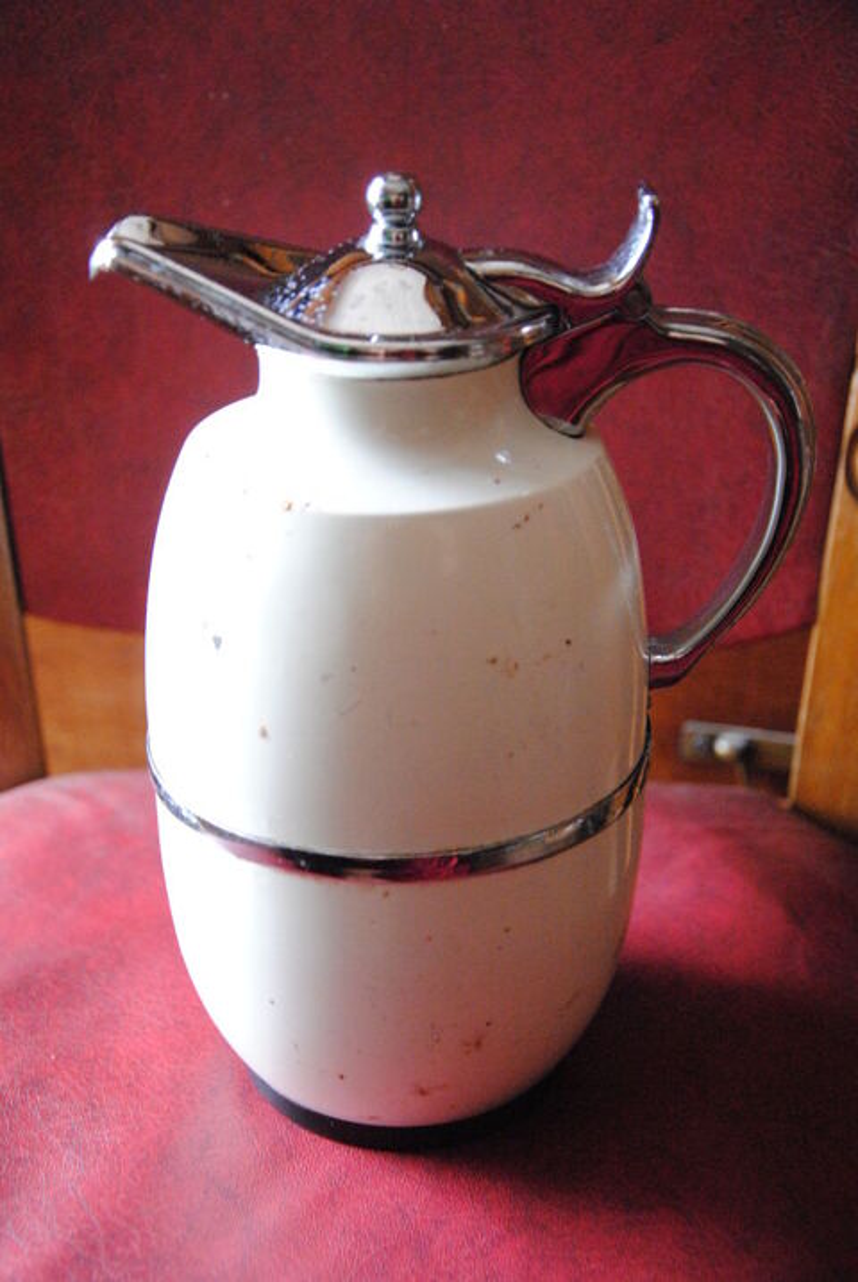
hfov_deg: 26.6
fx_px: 1818
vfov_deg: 38.8
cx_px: 429
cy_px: 641
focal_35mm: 51
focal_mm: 34
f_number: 4.2
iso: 1600
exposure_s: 1/25
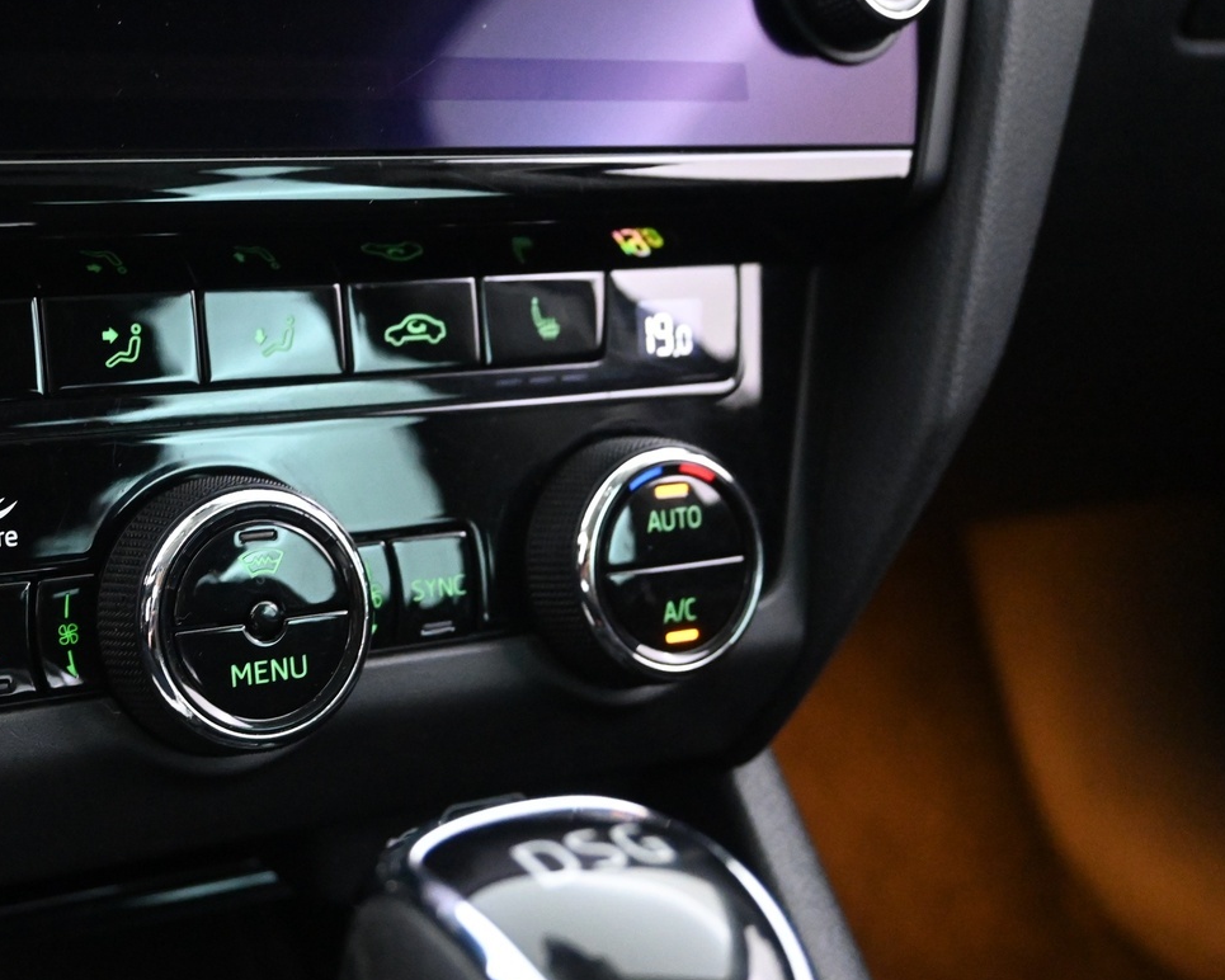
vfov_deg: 29.1
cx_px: 249
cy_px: 566
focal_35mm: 52
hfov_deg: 34.9
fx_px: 1885
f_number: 4
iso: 5000
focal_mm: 22
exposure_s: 1/15
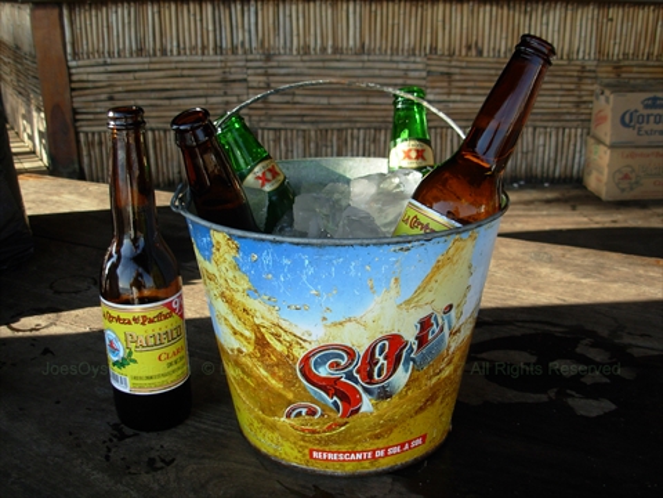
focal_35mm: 38
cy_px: 249
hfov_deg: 49.0
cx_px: 332
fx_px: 728
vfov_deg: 37.7
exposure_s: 1/186
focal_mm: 6.3
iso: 50
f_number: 2.9
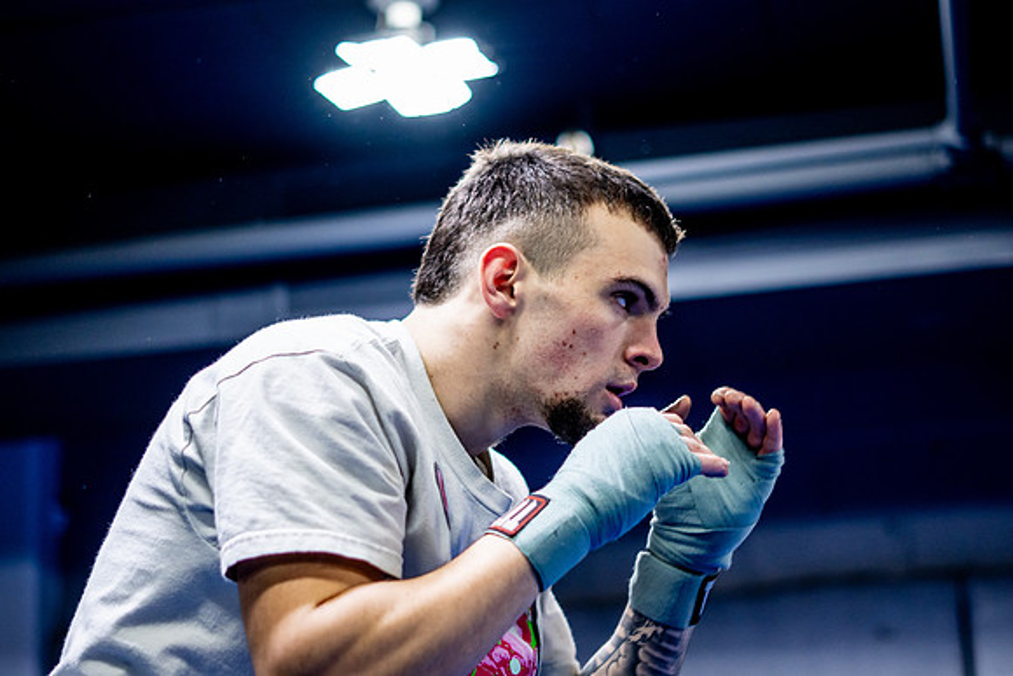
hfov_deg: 27.0
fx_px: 2111
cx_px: 506
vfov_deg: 18.2
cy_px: 338
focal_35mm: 75
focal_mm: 50
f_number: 1.8
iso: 800
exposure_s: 1/500
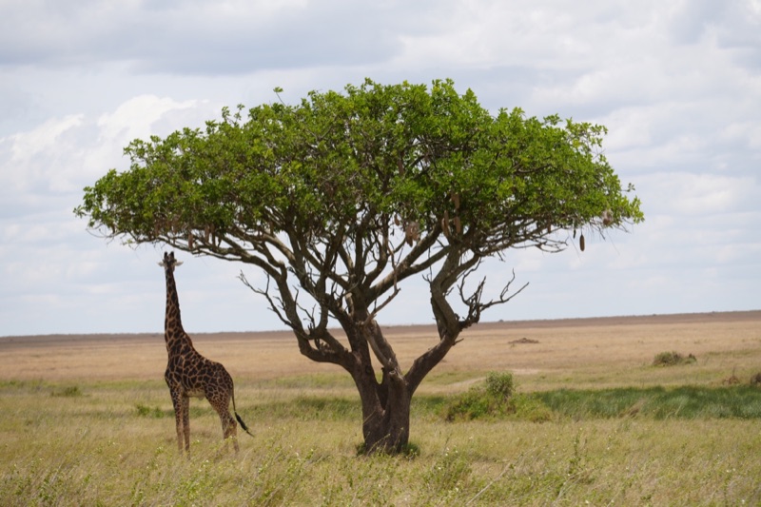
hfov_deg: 10.7
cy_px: 254
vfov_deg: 7.2
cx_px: 380
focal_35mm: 192
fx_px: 4058
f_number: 8
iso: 100
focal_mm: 128
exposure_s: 1/320
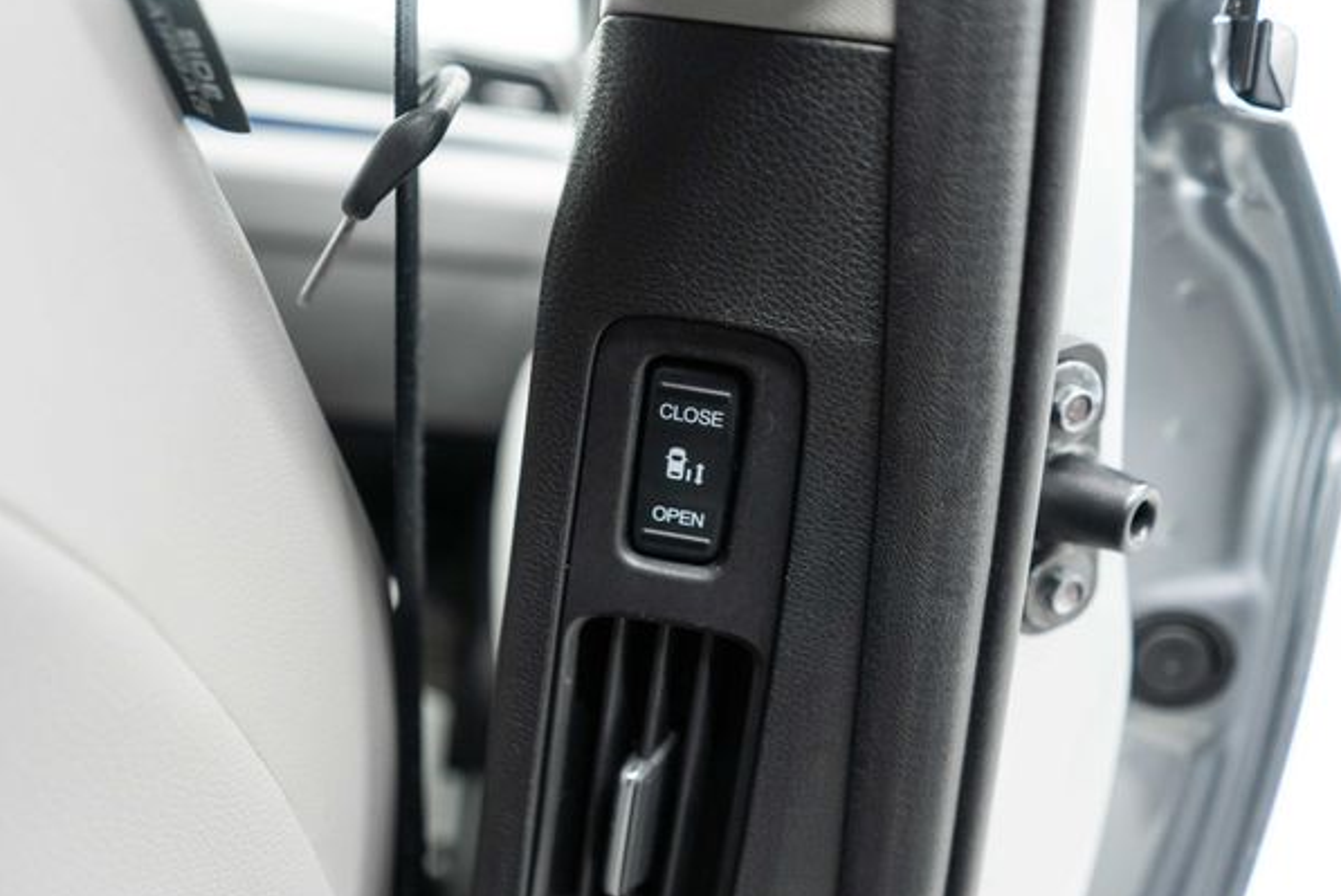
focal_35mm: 30
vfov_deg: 43.7
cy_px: 468
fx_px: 1118
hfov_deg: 61.9
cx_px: 681
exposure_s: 1/40
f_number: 3.2
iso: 3200
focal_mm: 28
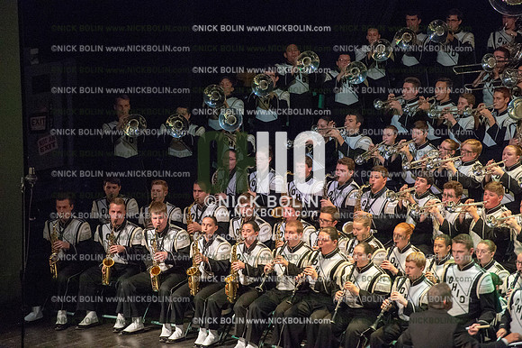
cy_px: 174
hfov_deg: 10.3
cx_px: 261
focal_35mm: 200
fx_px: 2898
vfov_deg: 6.9
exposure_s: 1/1600
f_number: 2.8
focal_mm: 200
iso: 8000
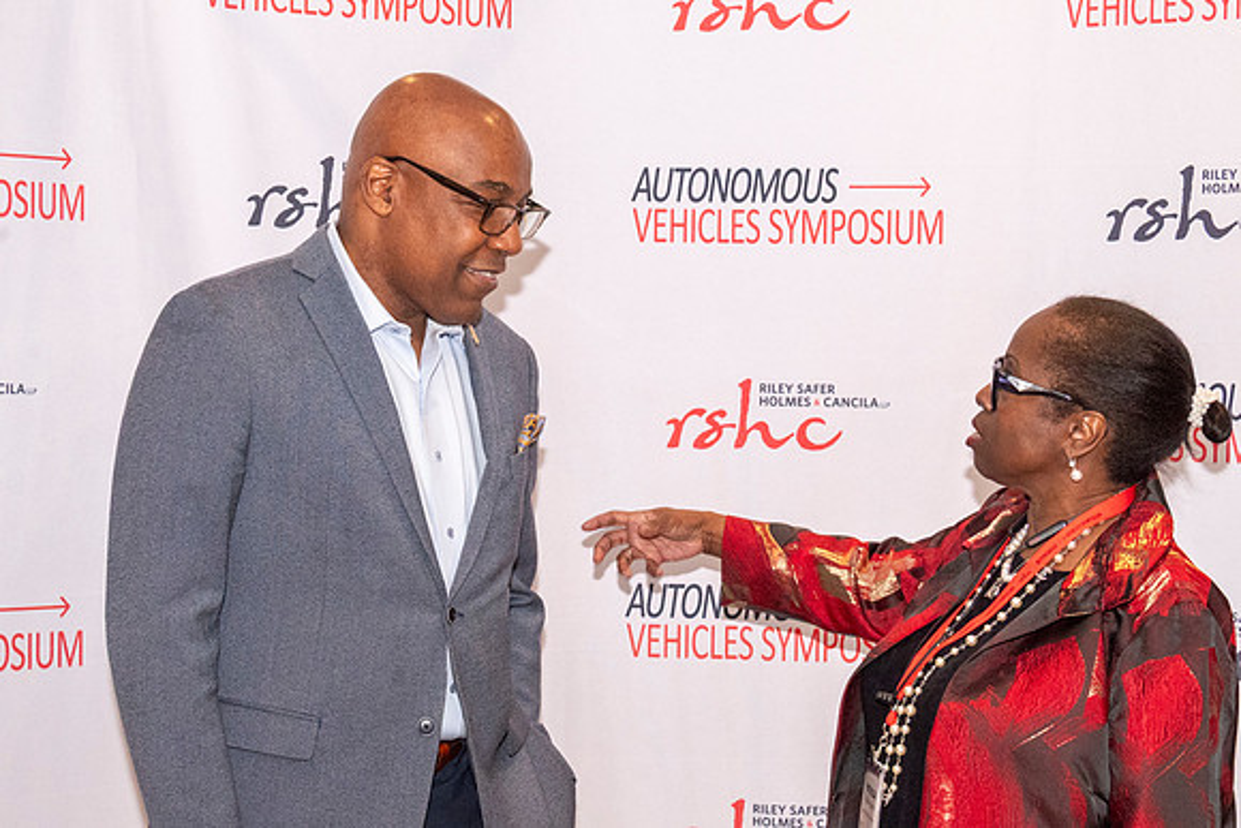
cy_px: 445
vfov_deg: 19.2
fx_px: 2445
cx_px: 577
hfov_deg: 28.5
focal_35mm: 71
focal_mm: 44
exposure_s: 1/125
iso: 2000
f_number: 11
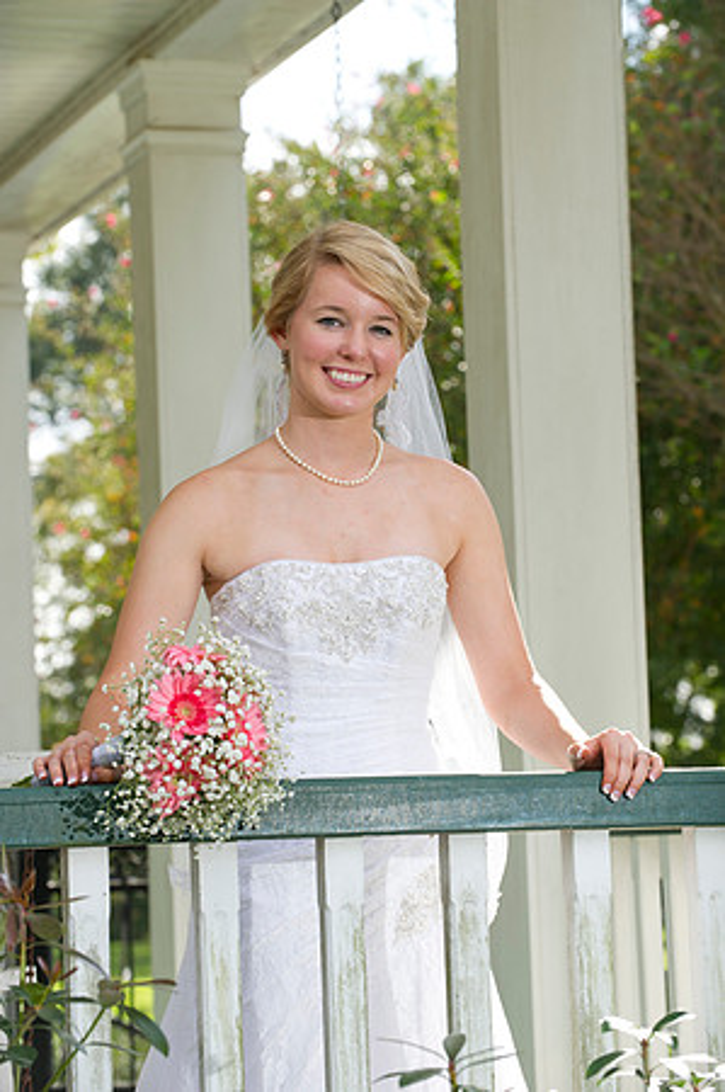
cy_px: 546
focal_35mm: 120
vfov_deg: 17.1
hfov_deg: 11.4
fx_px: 3633
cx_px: 362
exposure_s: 1/250
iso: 250
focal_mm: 120
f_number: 6.3
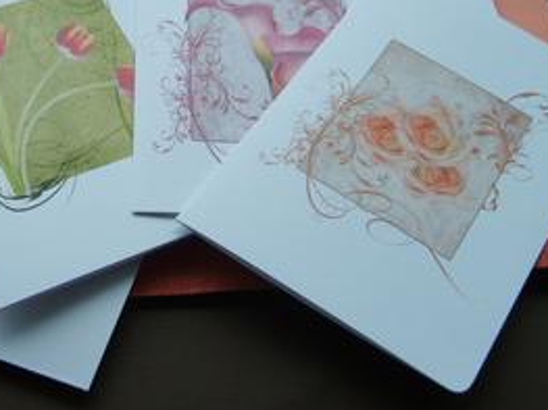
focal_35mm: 60
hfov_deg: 31.7
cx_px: 142
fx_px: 949
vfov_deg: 24.3
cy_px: 148
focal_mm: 5.8
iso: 50
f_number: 2.8
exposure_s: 1/45
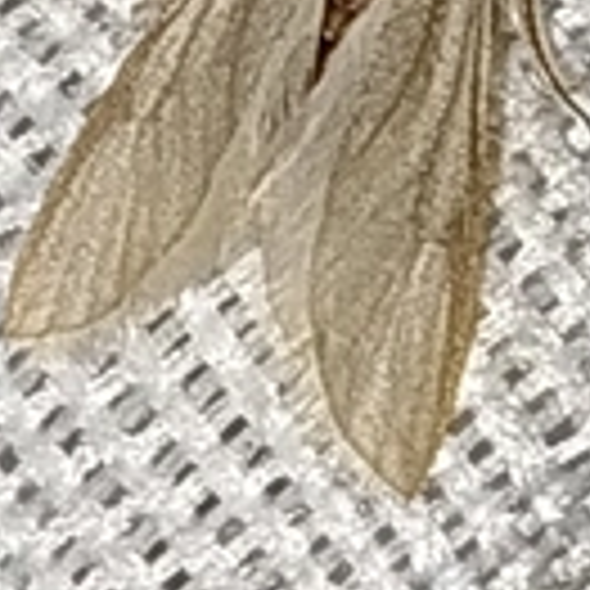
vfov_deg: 3.8
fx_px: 8986
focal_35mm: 466
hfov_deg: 3.8
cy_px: -36
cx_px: 428
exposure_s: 1/50
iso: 64
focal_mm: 5.31
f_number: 1.7
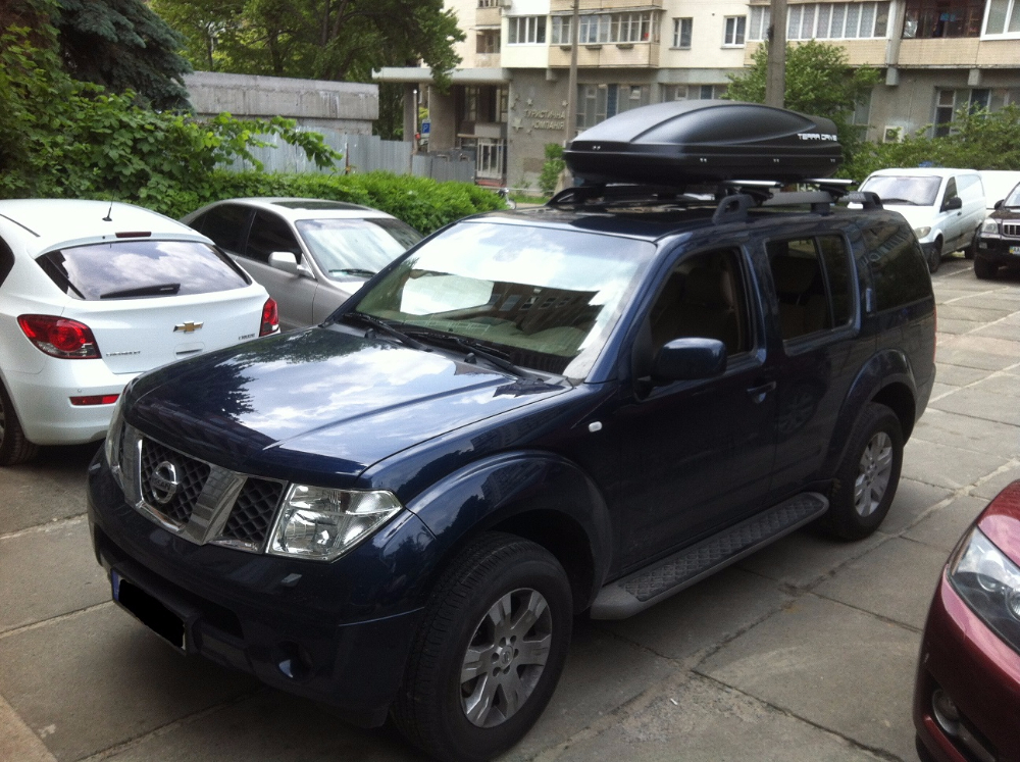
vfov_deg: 40.6
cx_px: 510
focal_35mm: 35
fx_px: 1030
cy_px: 381
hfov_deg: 52.7
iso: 80
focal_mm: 3.85
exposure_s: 1/351
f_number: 2.8
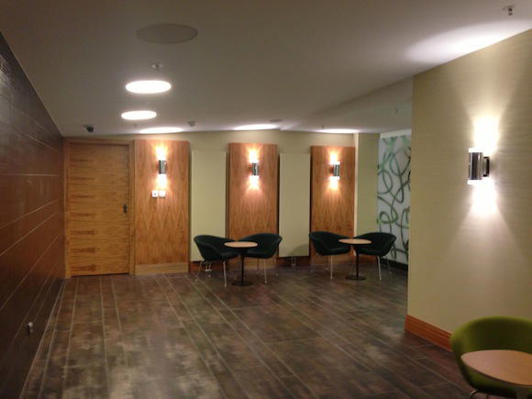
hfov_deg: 55.4
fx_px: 507
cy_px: 200
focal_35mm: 33
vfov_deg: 42.9
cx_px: 266
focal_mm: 4.13
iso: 160
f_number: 2.4
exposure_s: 1/20
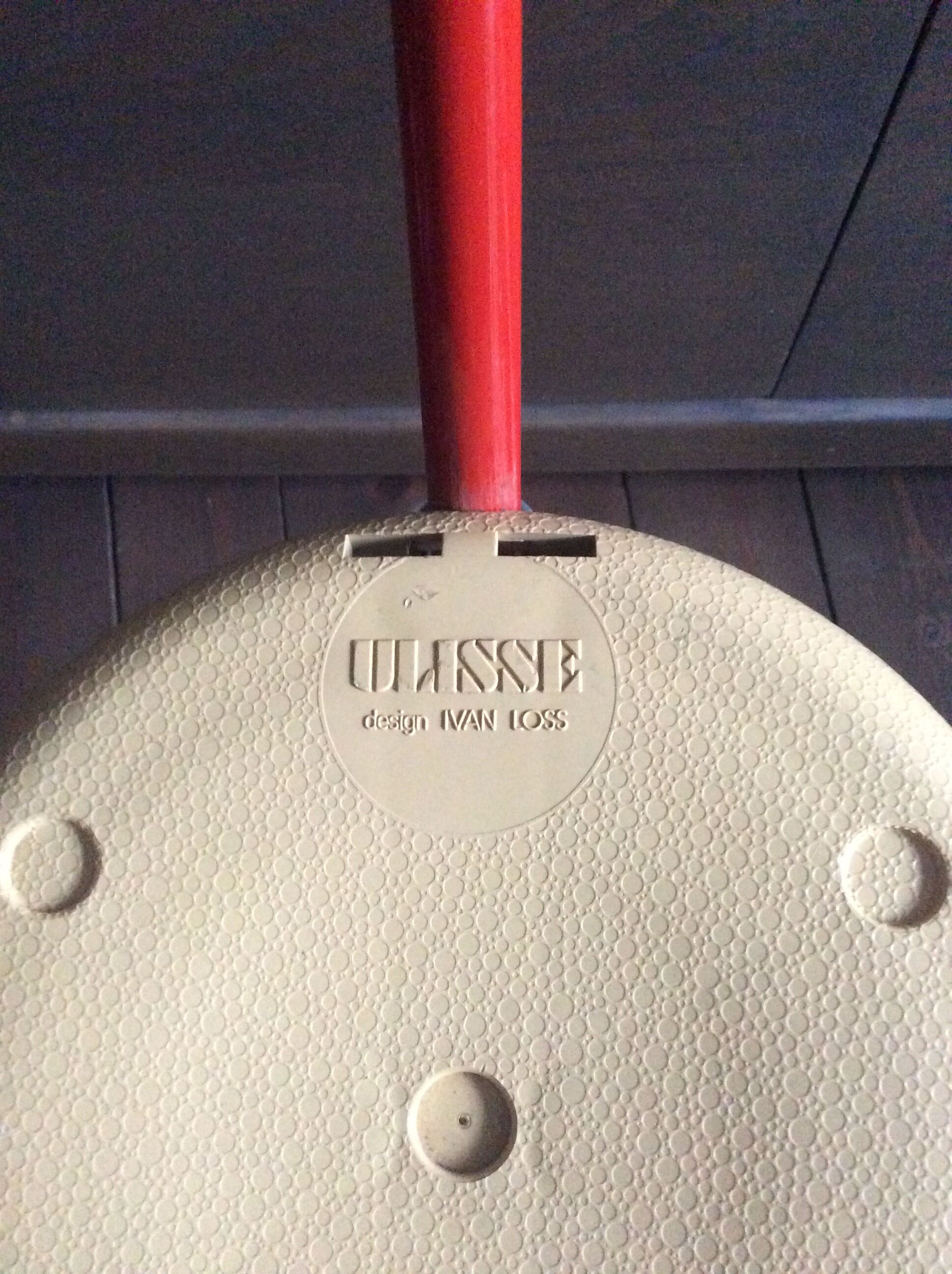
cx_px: 476
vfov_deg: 56.9
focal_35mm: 32
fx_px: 1177
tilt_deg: -73.5
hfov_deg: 44.1
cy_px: 637
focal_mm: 3.3
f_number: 2.4
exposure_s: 1/17
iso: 500
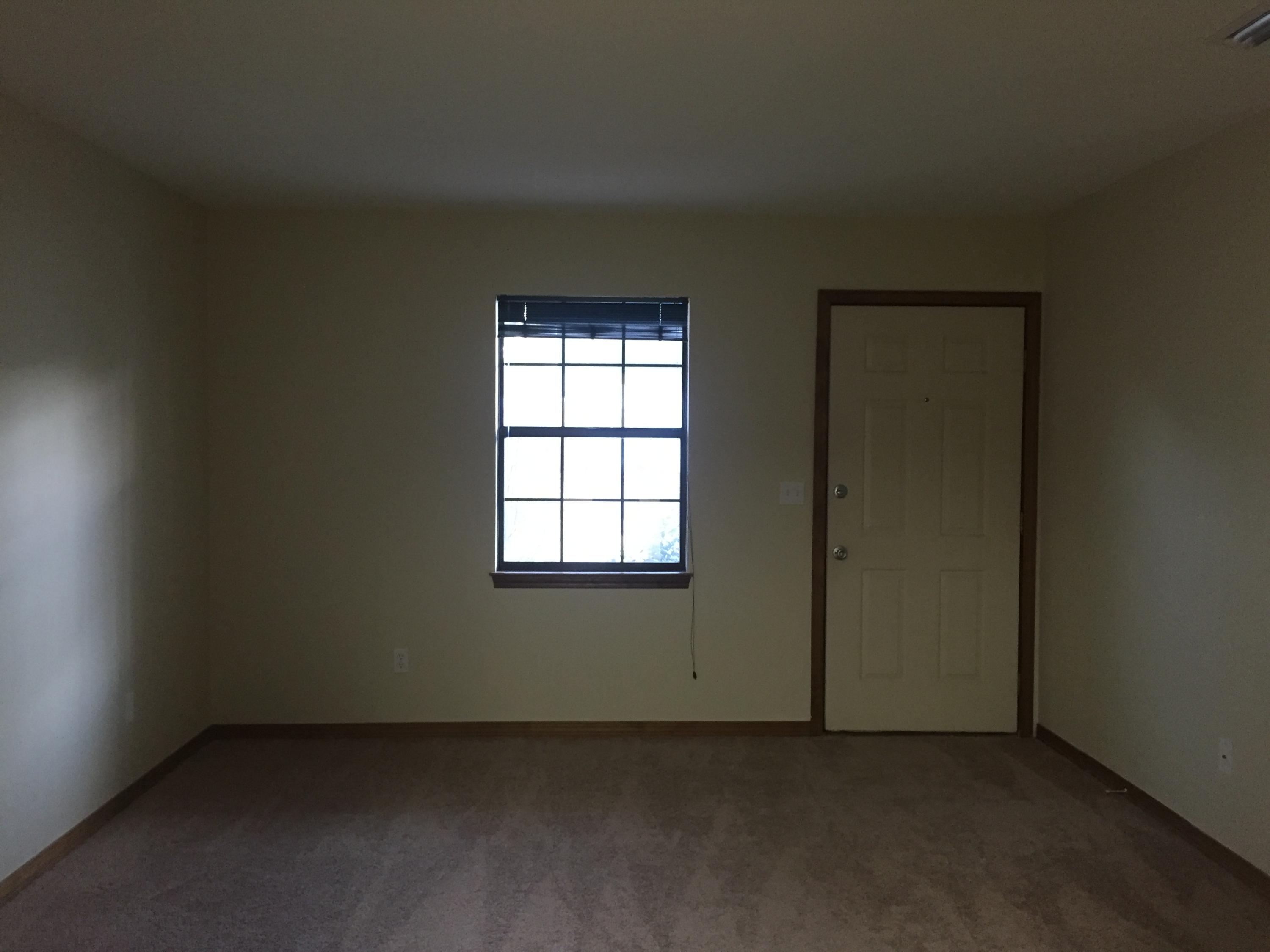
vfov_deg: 48.2
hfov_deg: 61.7
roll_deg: -1.7
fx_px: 1064
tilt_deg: -1.9
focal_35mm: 29
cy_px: 476
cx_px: 635
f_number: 2.2
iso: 250
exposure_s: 1/17
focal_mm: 4.15
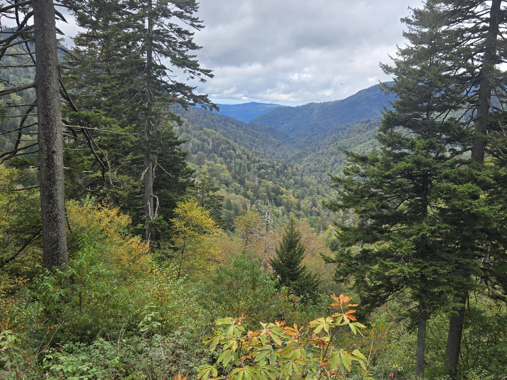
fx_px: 571
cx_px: 300
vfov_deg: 36.8
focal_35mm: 39
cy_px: 193
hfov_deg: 47.6
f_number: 1.8
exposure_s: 1/1000
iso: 25
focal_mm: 5.4
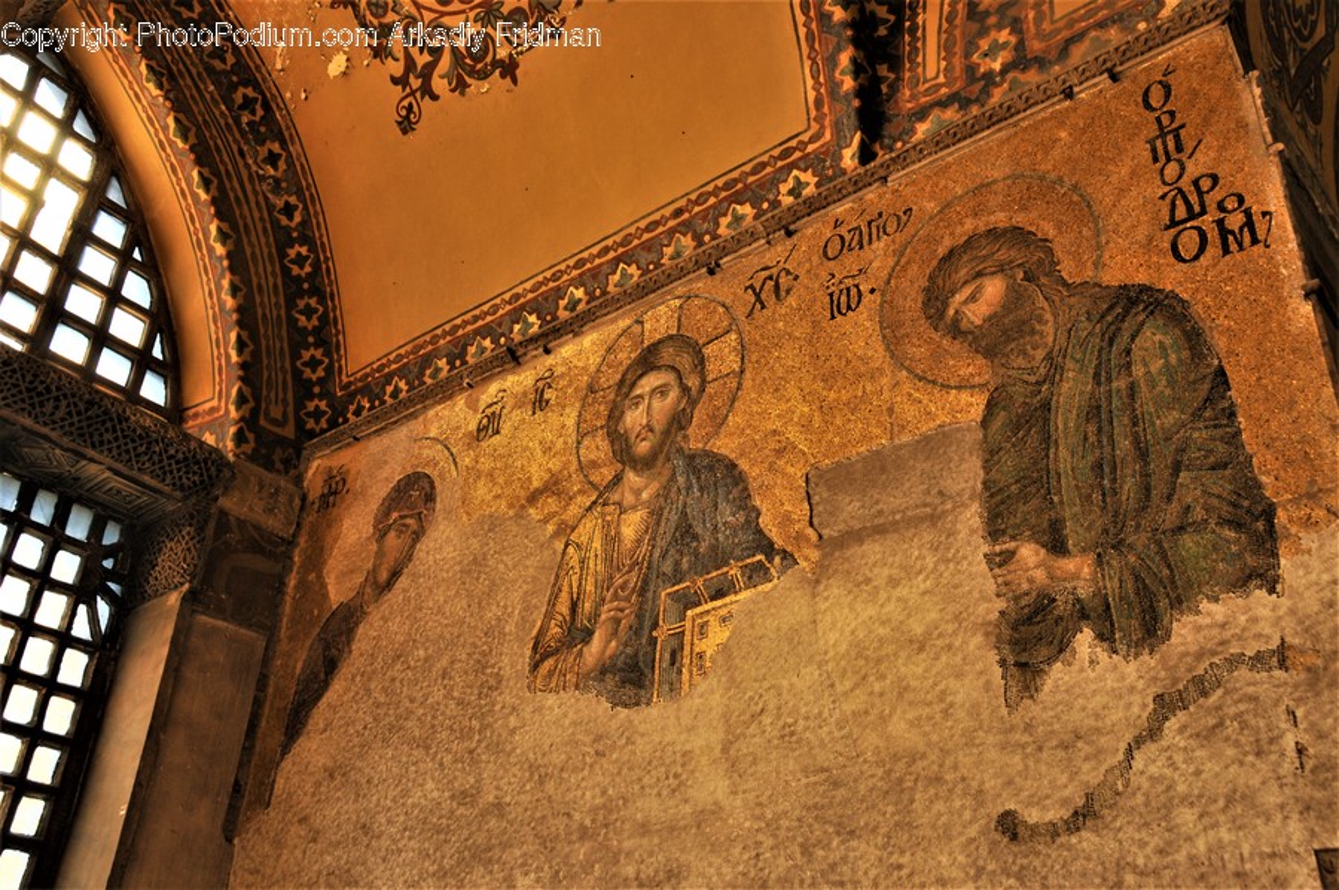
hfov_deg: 57.3
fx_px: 1226
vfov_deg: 39.9
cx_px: 670
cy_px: 445
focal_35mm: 33
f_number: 7.1
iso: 400
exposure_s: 1/25
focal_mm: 22
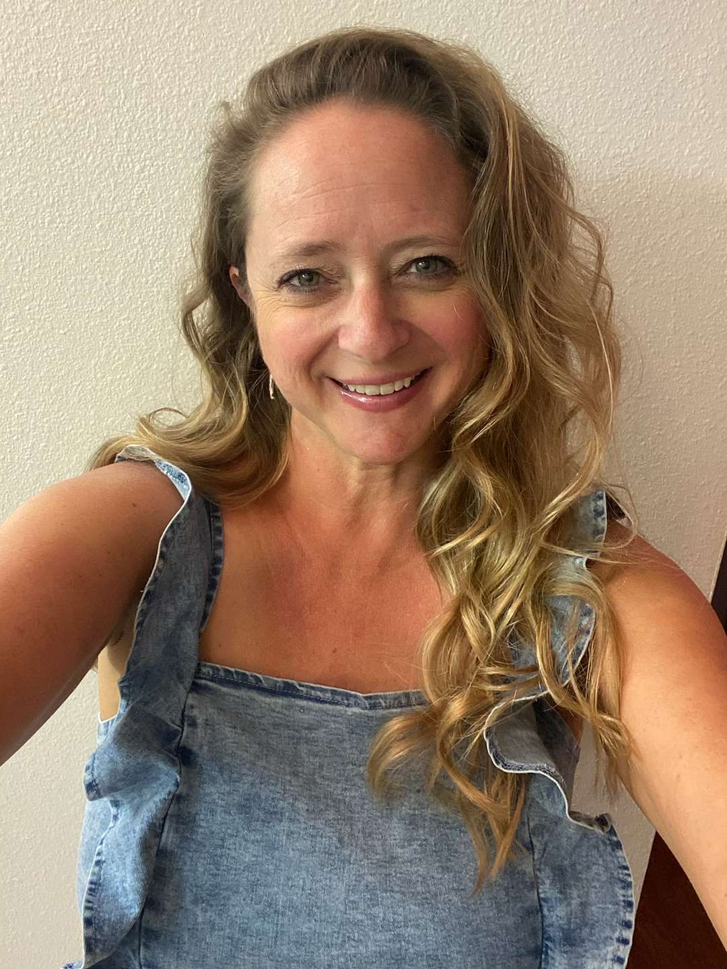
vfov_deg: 60.0
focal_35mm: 30
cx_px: 364
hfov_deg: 46.8
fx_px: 840
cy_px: 484
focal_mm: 2.71
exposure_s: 1/40
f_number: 2.2
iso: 250
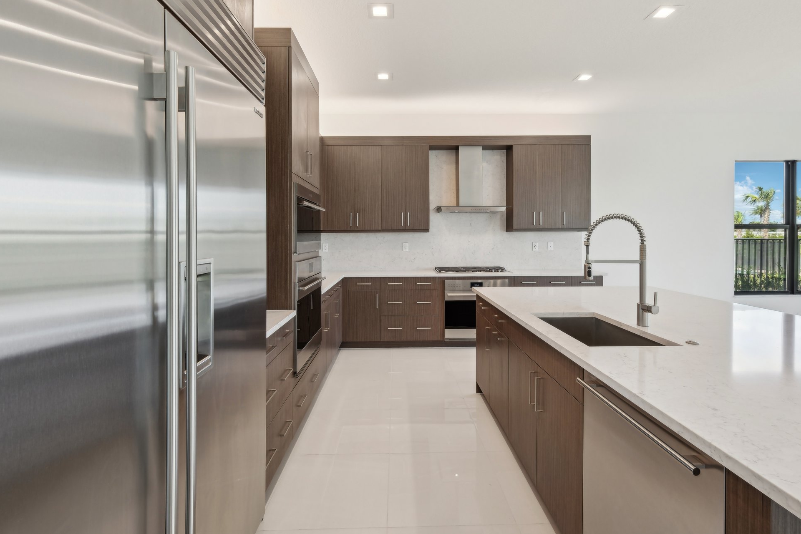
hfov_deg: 96.7
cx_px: 399
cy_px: 250
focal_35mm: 16
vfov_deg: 73.7
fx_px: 356
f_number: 8
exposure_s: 1/30
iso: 400
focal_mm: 10
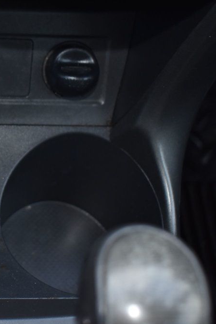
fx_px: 718
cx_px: 1
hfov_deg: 16.7
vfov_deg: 25.4
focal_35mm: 80
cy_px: 163
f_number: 5
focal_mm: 35
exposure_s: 1/100
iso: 800
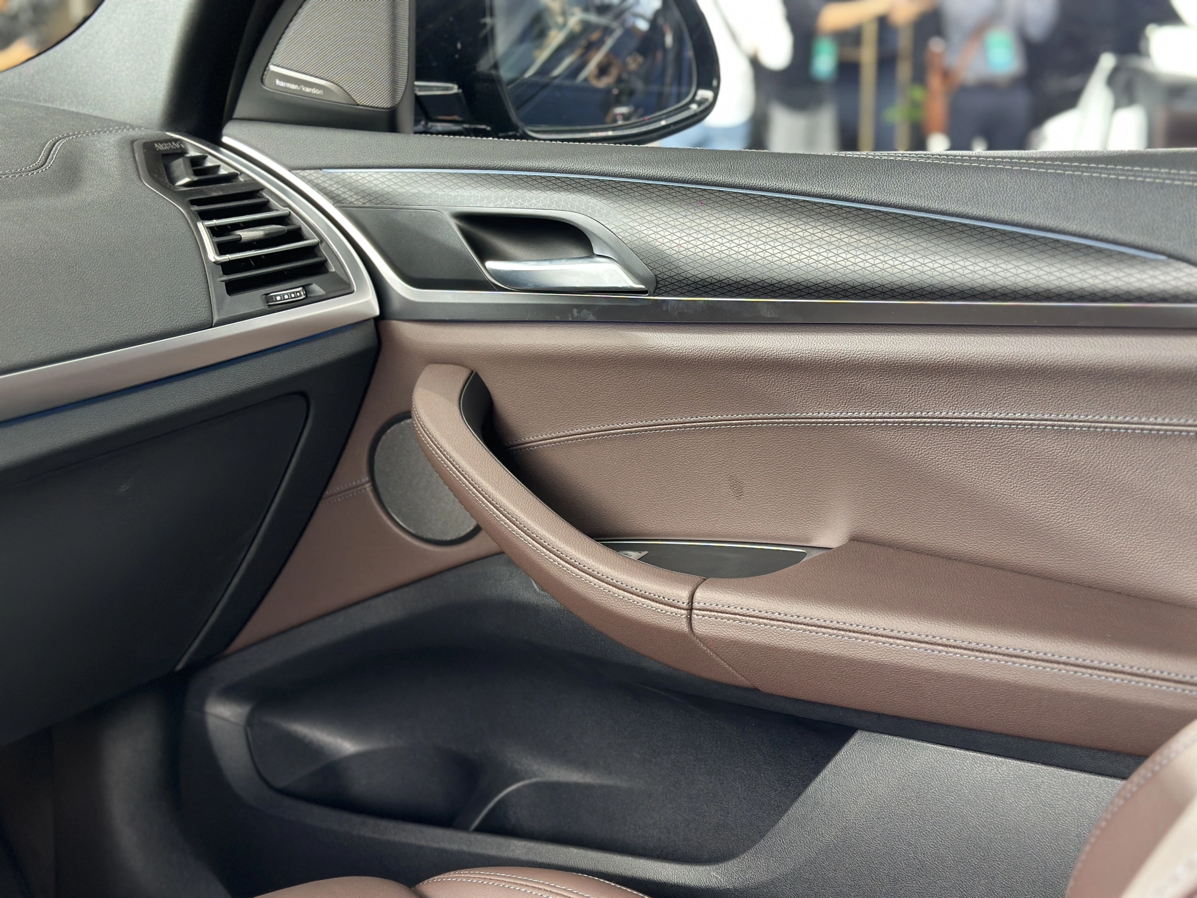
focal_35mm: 48
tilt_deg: -14.9
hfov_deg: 39.7
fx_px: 1660
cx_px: 598
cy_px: 449
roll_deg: +1.0
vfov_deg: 30.3
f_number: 1.78
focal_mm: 6.86
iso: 100
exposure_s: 1/49
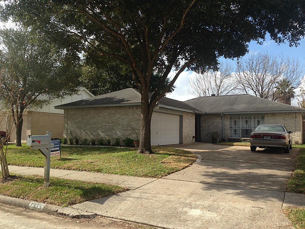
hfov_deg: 55.4
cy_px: 114
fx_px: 291
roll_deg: -0.6
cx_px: 152
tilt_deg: +4.6
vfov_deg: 42.9
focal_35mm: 33
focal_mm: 4.12
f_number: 2.4
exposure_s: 1/1130
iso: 50
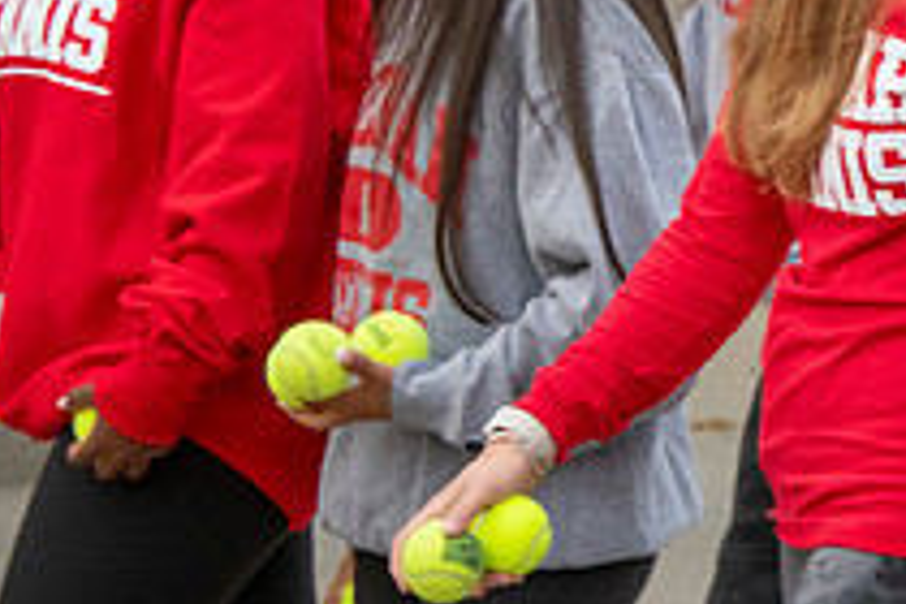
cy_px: 97
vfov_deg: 4.1
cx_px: 1195
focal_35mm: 337
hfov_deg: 6.1
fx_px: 8481
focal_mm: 122
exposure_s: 1/250
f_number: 11
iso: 3200
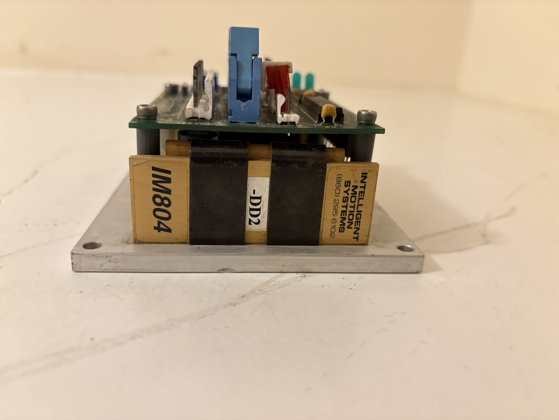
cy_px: 210
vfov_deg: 53.1
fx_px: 420
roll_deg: -3.3
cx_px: 280
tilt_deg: -20.5
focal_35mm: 26
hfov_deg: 67.3
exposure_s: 1/25
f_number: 1.6
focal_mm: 5.96
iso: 640
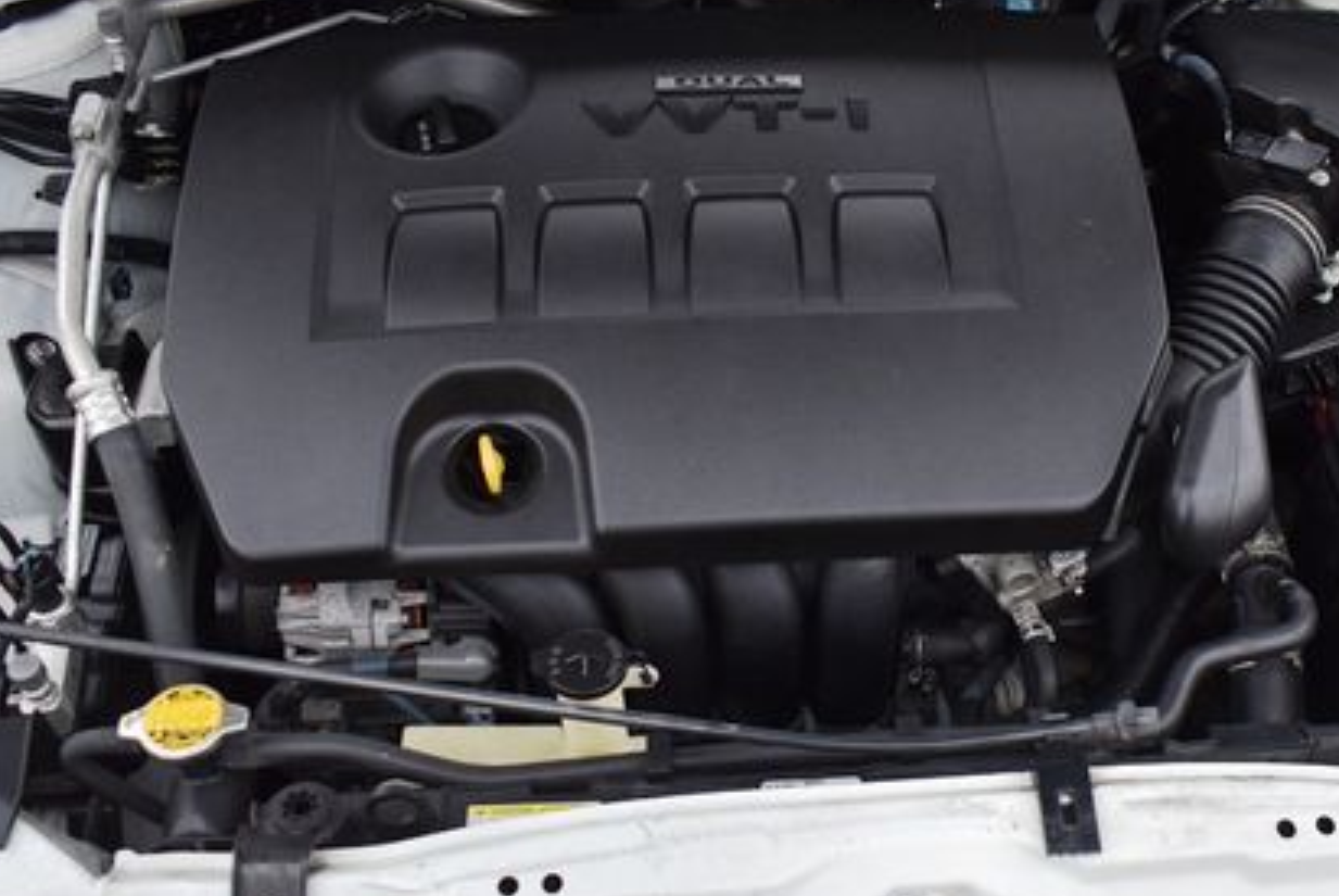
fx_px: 1564
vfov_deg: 31.9
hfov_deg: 45.7
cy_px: 490
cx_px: 883
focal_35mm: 42
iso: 400
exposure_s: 1/250
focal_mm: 18
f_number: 4
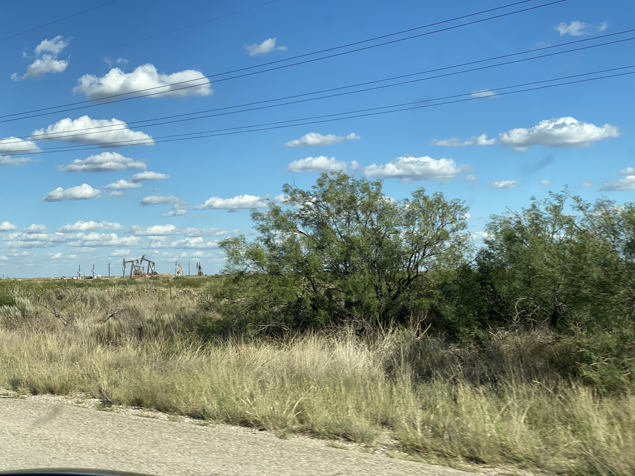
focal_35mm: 52
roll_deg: +1.0
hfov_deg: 36.8
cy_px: 238
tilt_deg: +1.7
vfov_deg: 28.0
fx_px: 954
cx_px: 318
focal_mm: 6
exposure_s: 1/1410
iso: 20
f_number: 2
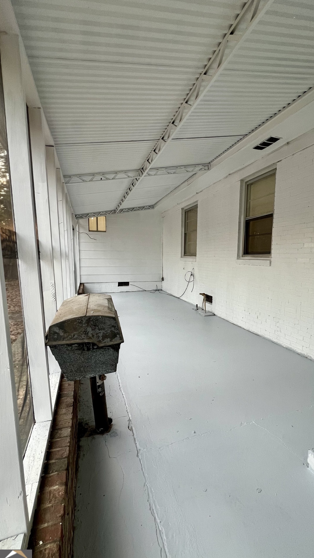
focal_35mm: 15
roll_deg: -0.7
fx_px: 222
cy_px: 283
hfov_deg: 70.5
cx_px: 165
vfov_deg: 103.0
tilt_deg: -6.4
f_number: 1.8
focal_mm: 1.57
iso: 125
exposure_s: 1/99
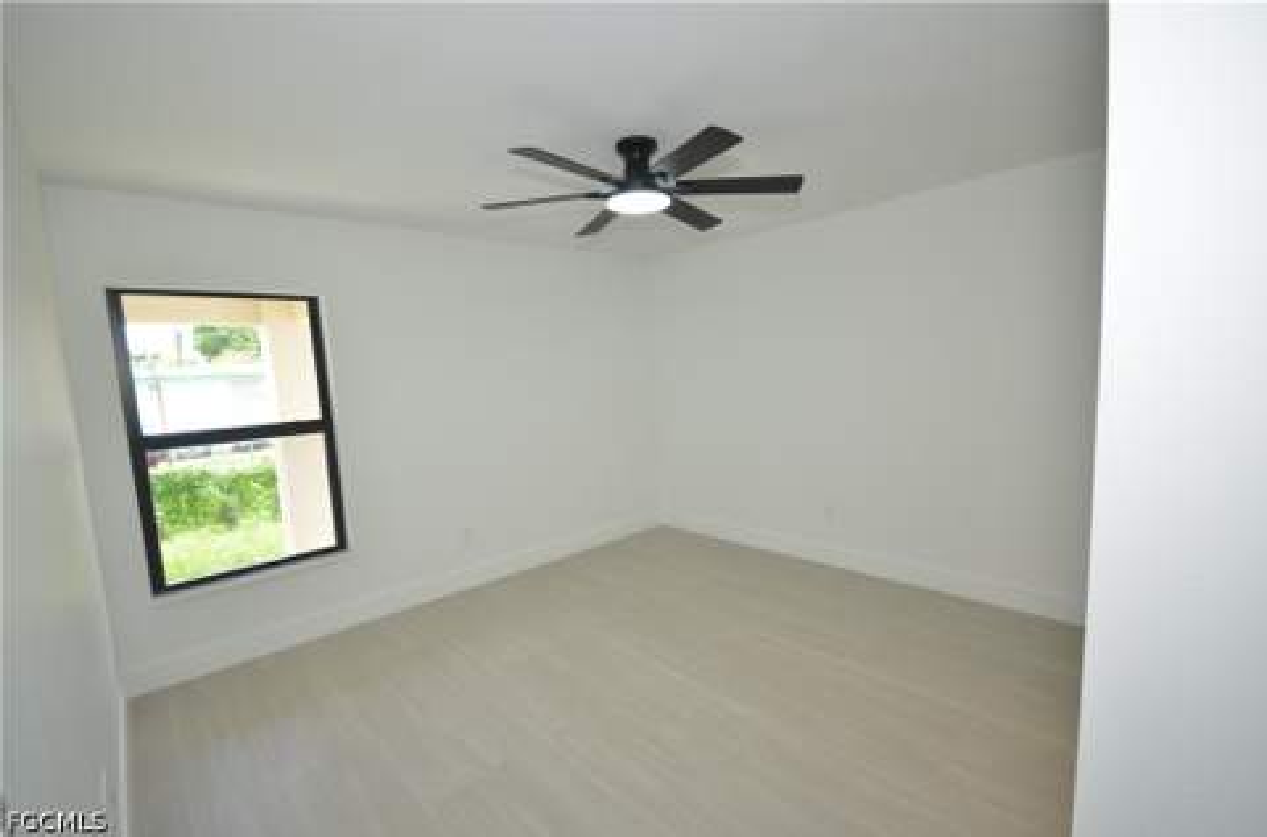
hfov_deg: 100.6
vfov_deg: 77.0
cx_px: 634
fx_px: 526
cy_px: 418
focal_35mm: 15
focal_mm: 10
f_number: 4
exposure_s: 1/60
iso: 250
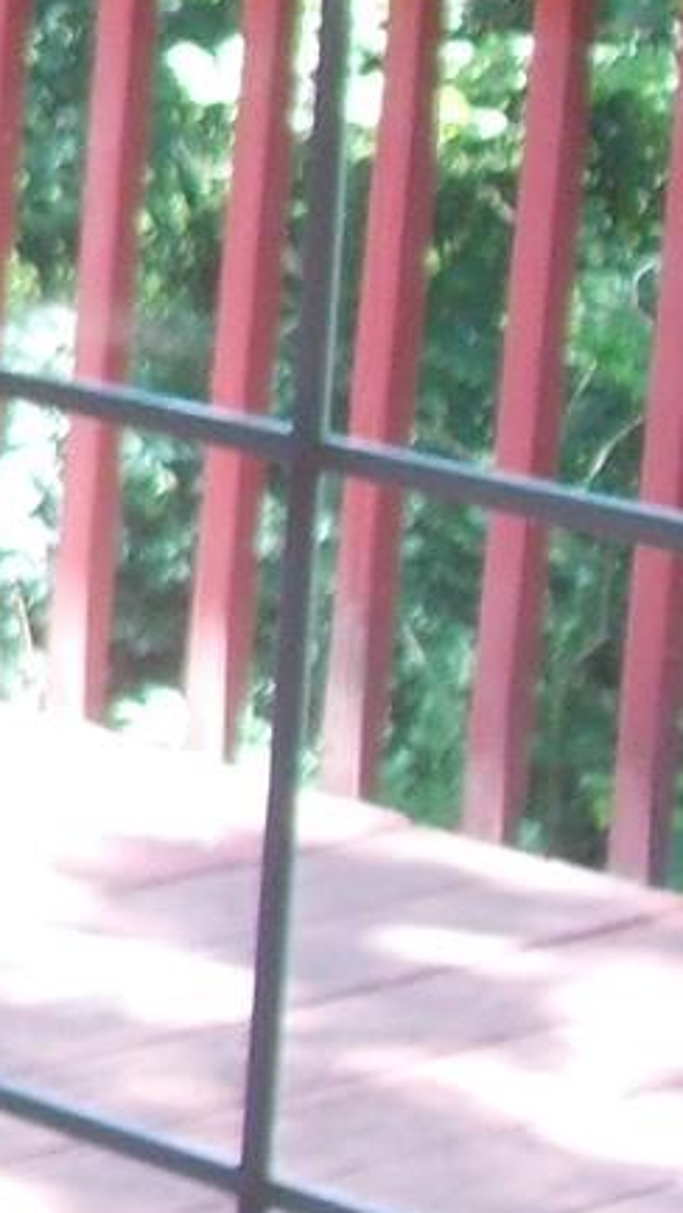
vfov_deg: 12.2
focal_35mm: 175
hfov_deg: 5.8
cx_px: -2139
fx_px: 5627
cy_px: 11
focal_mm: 6.1
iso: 125
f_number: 3.4
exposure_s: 1/30
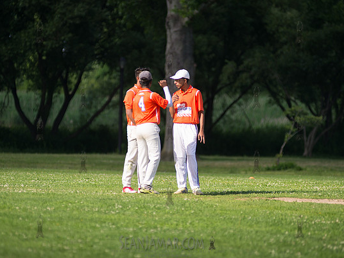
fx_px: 2663
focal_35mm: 268
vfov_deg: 5.5
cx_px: 160
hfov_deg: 7.4
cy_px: 118
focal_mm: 200
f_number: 2.8
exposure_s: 1/2000
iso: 200
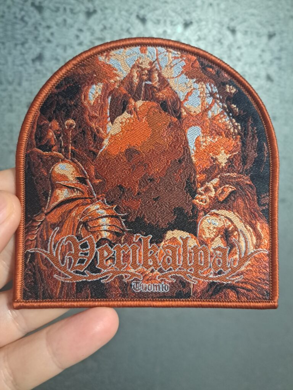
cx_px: 146
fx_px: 271
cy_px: 195
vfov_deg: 71.6
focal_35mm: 24
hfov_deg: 56.8
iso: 640
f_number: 1.8
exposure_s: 1/20
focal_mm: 5.23
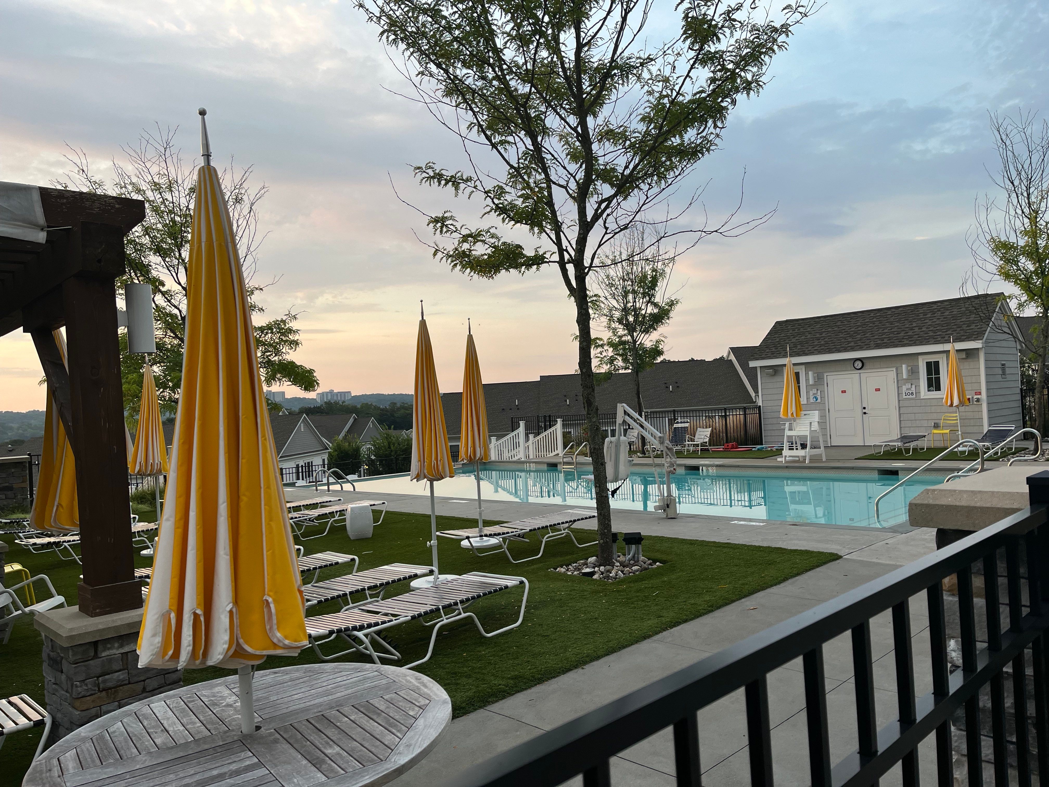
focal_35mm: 26
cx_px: 524
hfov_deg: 67.3
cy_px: 394
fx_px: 788
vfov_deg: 53.1
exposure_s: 1/180
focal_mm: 5.1
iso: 40
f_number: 1.6
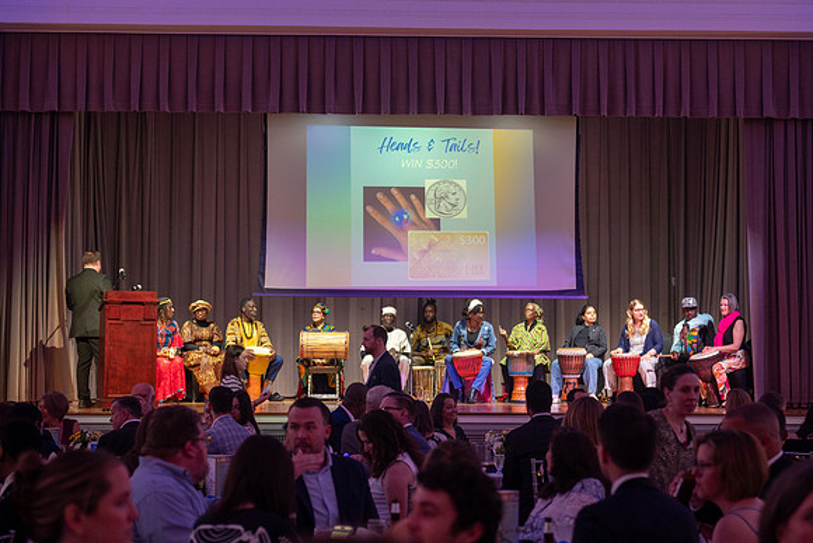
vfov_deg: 18.2
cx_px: 422
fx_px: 1695
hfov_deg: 27.0
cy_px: 272
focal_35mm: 75
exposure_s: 1/200
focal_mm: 70
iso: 2000
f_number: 3.2
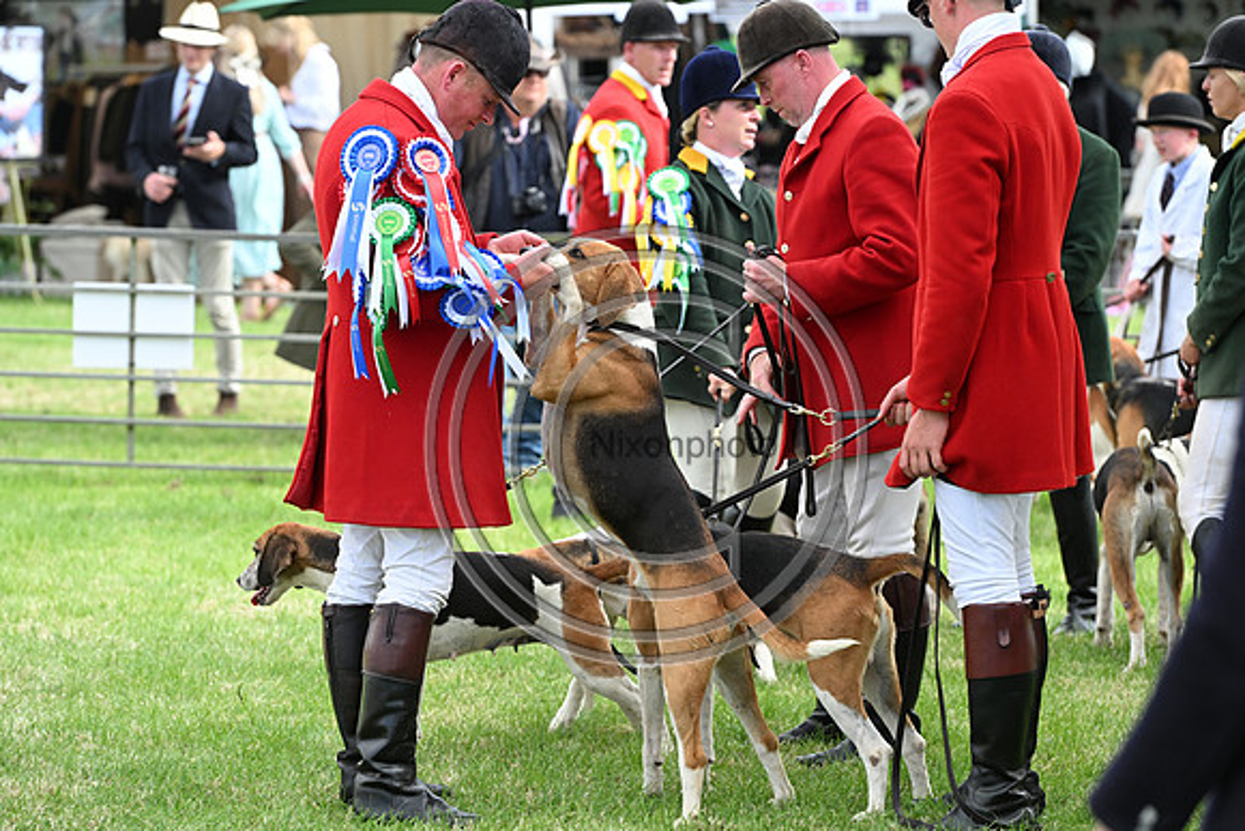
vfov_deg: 7.9
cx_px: 622
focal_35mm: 175
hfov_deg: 11.7
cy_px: 416
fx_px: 6053
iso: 900
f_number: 5.6
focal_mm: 175
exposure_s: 1/1000
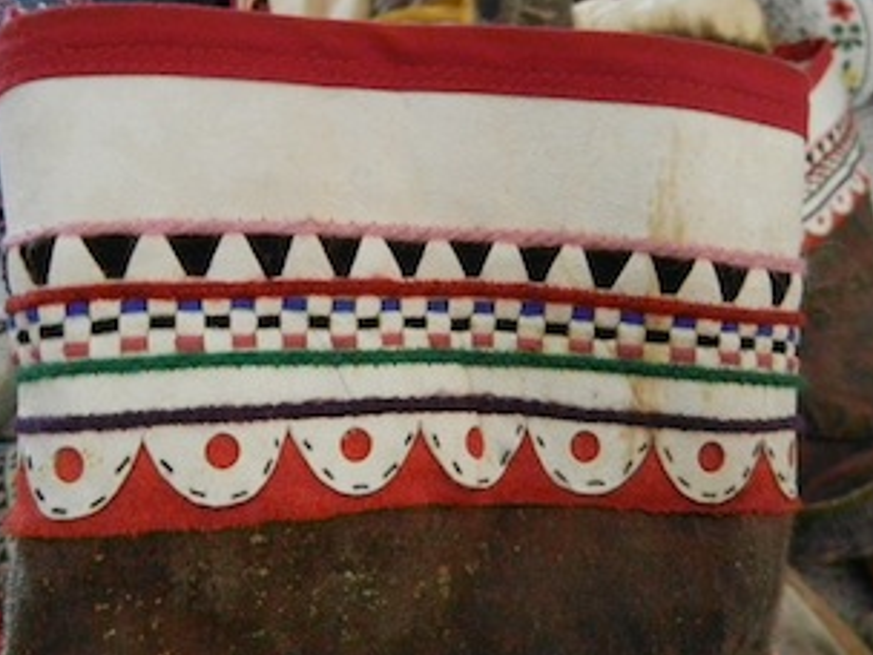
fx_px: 933
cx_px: 447
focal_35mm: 37
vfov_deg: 38.6
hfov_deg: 50.1
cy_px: 280
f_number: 3.5
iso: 1600
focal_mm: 5.4
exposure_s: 1/43.3
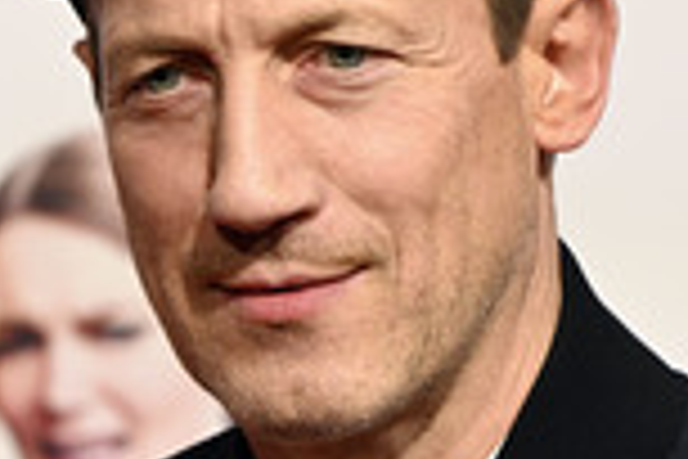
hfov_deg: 3.5
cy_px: 288
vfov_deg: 2.3
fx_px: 11236
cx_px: 272
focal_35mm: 588
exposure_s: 1/200
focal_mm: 200
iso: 1250
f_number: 6.3
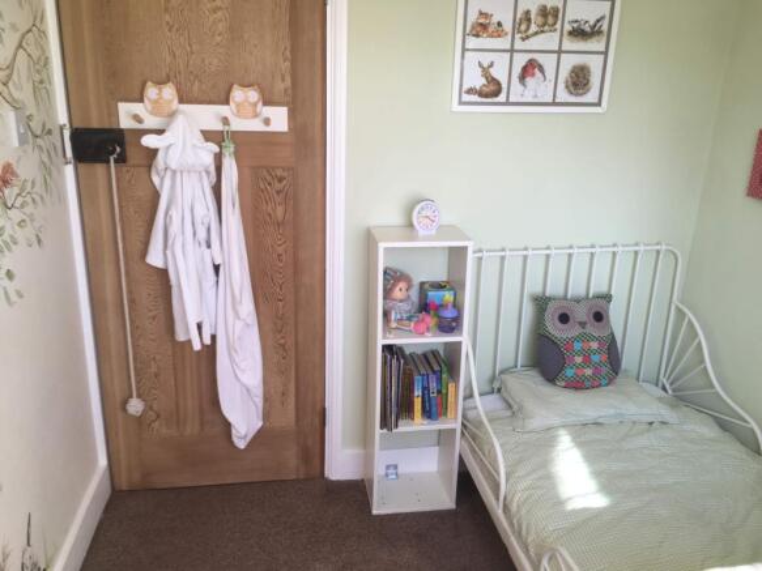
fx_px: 638
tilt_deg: -19.1
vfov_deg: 48.2
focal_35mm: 29
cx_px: 381
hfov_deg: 61.7
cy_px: 286
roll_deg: -3.0
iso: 25
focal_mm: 4.15
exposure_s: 1/50
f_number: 2.2
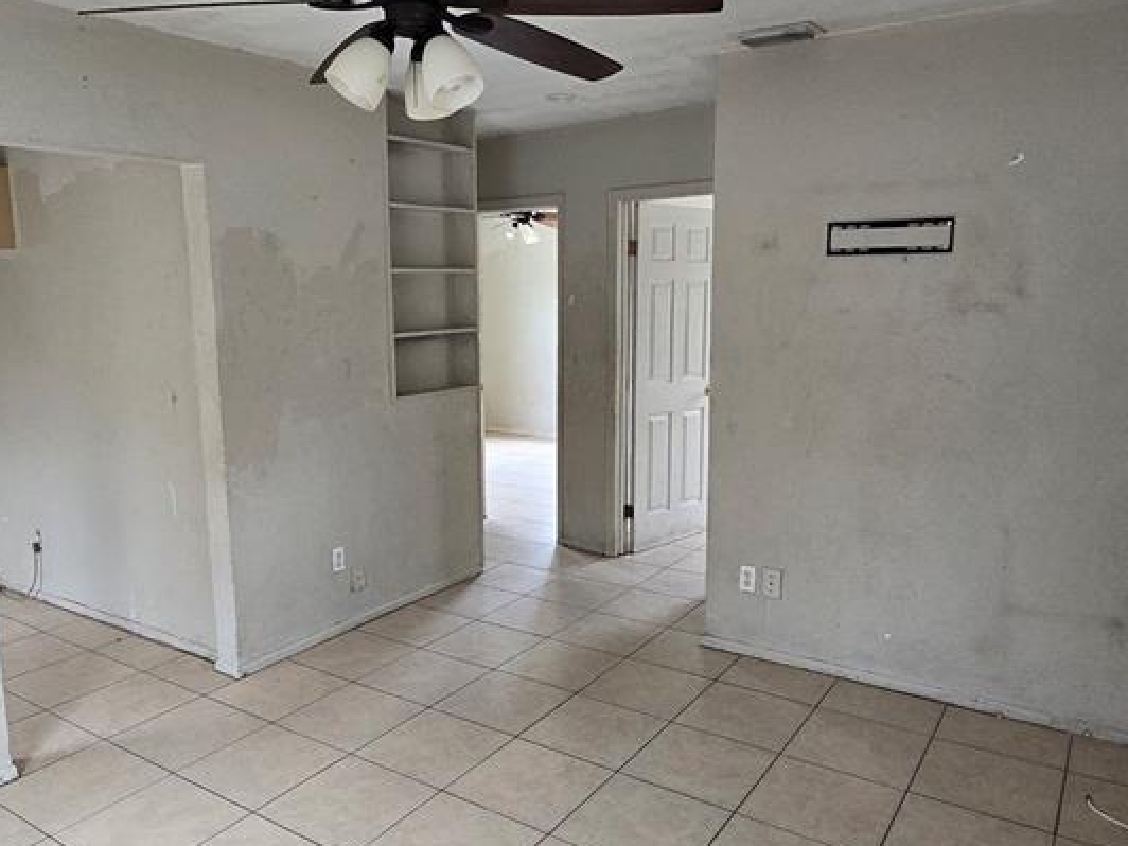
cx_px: 534
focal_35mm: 25
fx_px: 815
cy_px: 447
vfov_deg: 54.8
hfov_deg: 69.3
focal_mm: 2.2
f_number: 2.2
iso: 200
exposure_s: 1/100
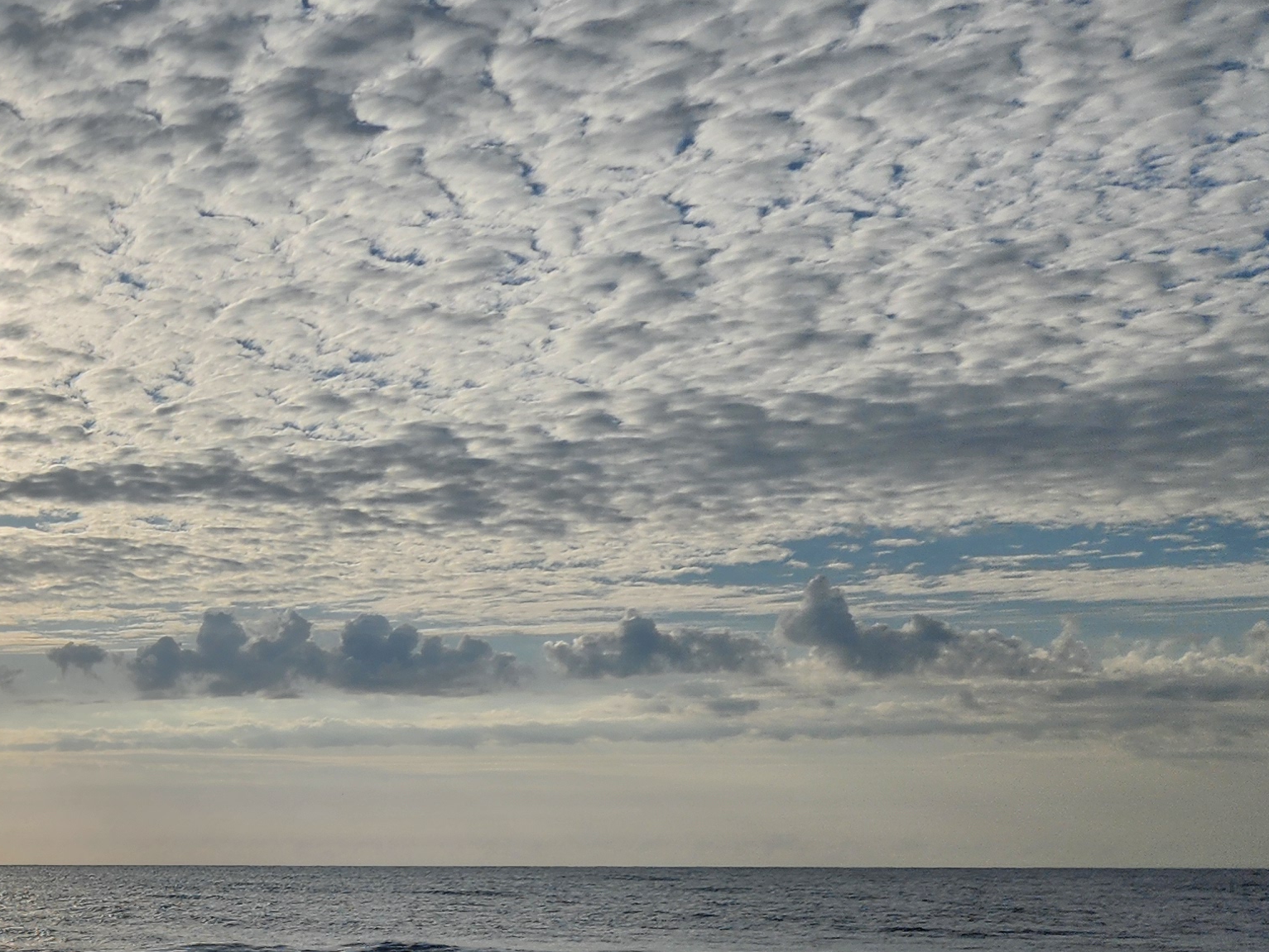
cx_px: -262
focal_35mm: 60
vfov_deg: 23.8
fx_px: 2200
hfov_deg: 28.0
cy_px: 855
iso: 12
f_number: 1.8
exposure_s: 1/5135
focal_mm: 6.4
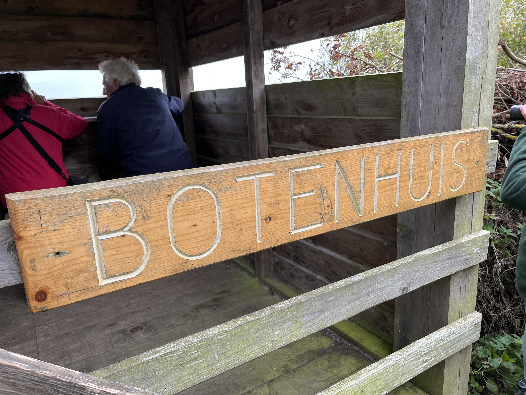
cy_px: 198
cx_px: 263
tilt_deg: -14.7
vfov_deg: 53.1
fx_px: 395
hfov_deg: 67.3
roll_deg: +2.8
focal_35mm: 26
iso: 80
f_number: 1.6
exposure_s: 1/121
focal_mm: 5.1
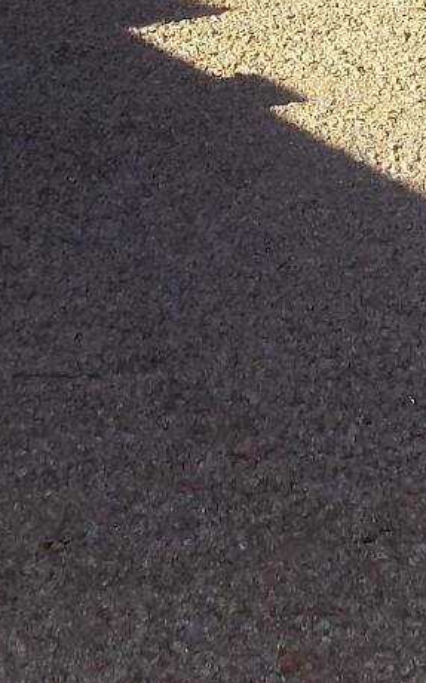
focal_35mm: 106
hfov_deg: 12.2
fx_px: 1972
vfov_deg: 18.4
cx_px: 414
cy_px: -189
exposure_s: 1/1000
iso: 80
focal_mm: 4
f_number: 3.1
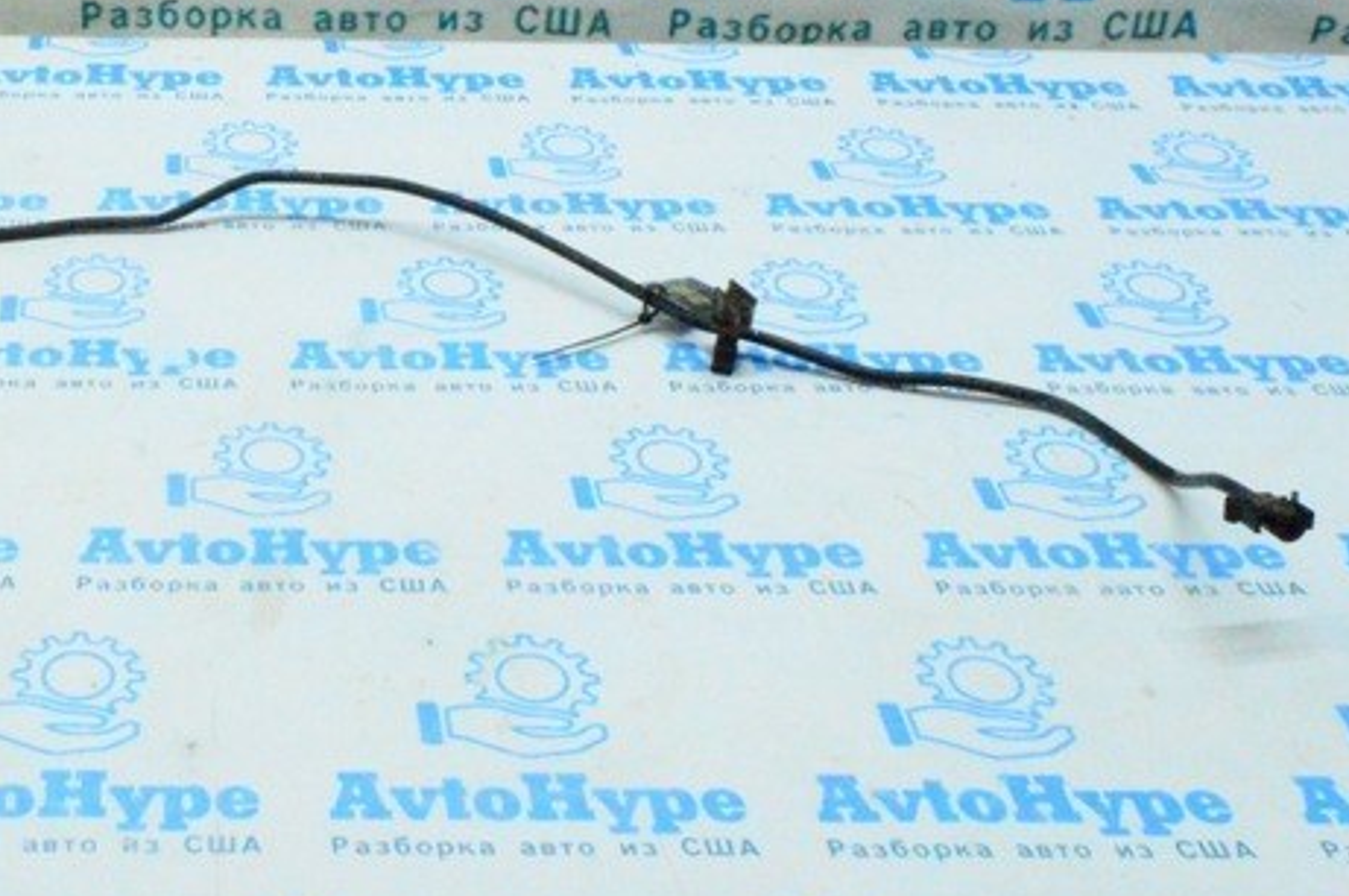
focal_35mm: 60
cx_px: 91
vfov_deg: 22.2
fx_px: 2245
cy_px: 154
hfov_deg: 31.6
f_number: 22
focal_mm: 18
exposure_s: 1/80
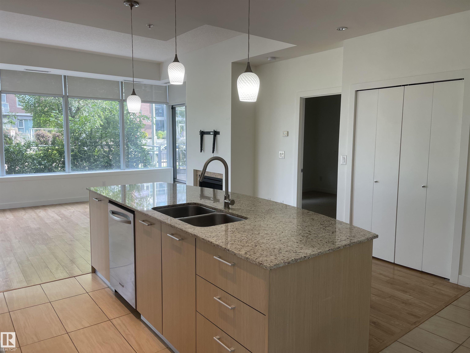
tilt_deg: -7.6
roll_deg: -0.1
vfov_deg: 54.9
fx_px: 339
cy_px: 176
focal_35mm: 25
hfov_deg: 69.4
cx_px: 235
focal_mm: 5.1
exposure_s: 1/120
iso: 32
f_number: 1.6
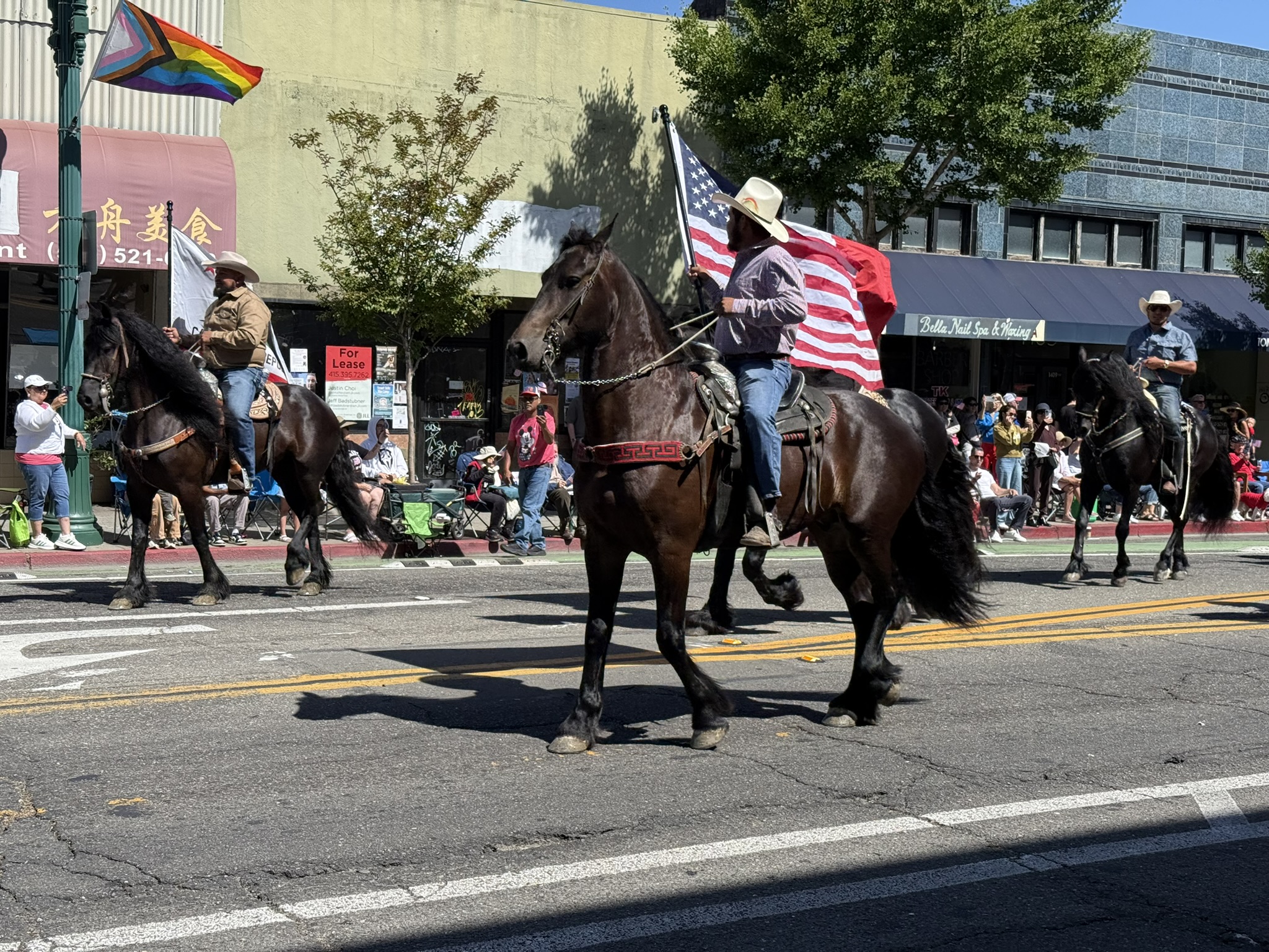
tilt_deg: -3.0
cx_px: 634
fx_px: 1760
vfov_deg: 30.3
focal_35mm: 48
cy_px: 476
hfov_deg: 39.7
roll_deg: -0.9
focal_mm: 6.76
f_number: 1.78
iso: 80
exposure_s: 1/3534
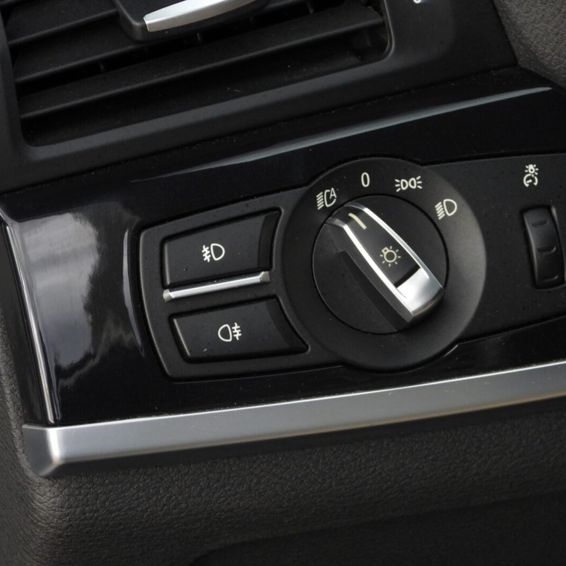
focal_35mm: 172
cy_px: 282
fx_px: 3182
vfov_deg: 10.2
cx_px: 352
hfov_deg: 10.2
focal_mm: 26.1
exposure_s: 1/60
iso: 280
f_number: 4
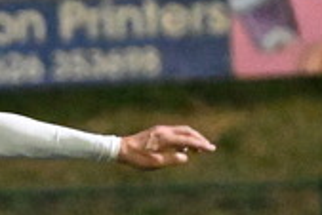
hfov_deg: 1.2
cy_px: 272
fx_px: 15899
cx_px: -305
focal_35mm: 1776
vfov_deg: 0.8
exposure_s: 1/500
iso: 8000
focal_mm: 200
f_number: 6.3
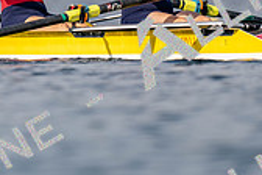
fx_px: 15071
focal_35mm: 2071
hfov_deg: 1.0
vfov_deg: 0.7
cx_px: 3
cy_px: -57
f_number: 4
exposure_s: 1/2500
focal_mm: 600
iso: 220
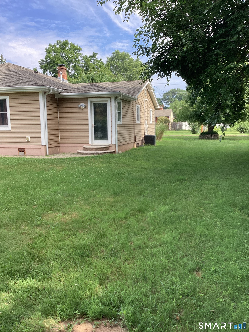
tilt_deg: -8.4
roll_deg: +1.7
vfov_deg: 58.4
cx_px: 124
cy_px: 166
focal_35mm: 31
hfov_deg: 45.4
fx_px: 297
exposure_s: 1/201
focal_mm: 3.3
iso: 25
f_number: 2.4
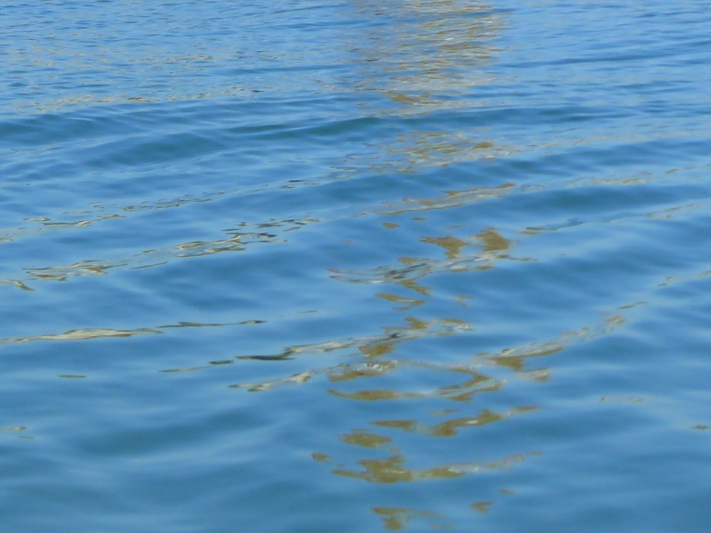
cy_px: 110
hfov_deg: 12.1
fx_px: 3266
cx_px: -207
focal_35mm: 159
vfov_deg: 9.3
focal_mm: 9.9
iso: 100
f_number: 4
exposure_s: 1/1300
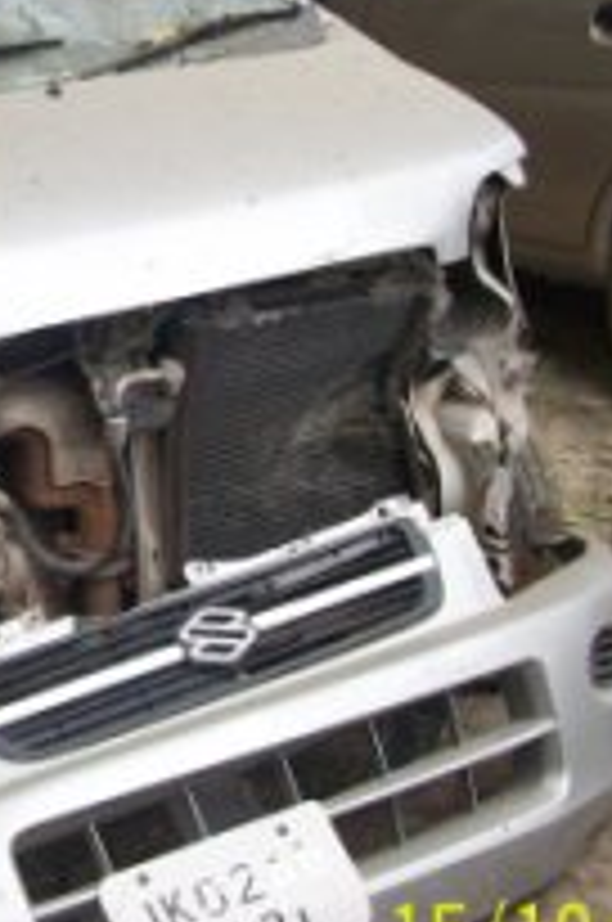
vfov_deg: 24.7
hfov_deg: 16.1
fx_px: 2098
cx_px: -63
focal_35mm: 82
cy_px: 328
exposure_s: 1/130
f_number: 2.7
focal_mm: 6
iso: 200
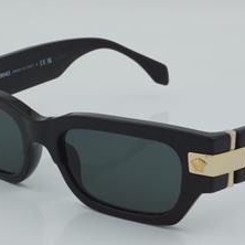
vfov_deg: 15.2
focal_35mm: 115
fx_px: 921
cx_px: 152
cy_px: 127
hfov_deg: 15.1
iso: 100
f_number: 32
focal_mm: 50
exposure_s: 1/4
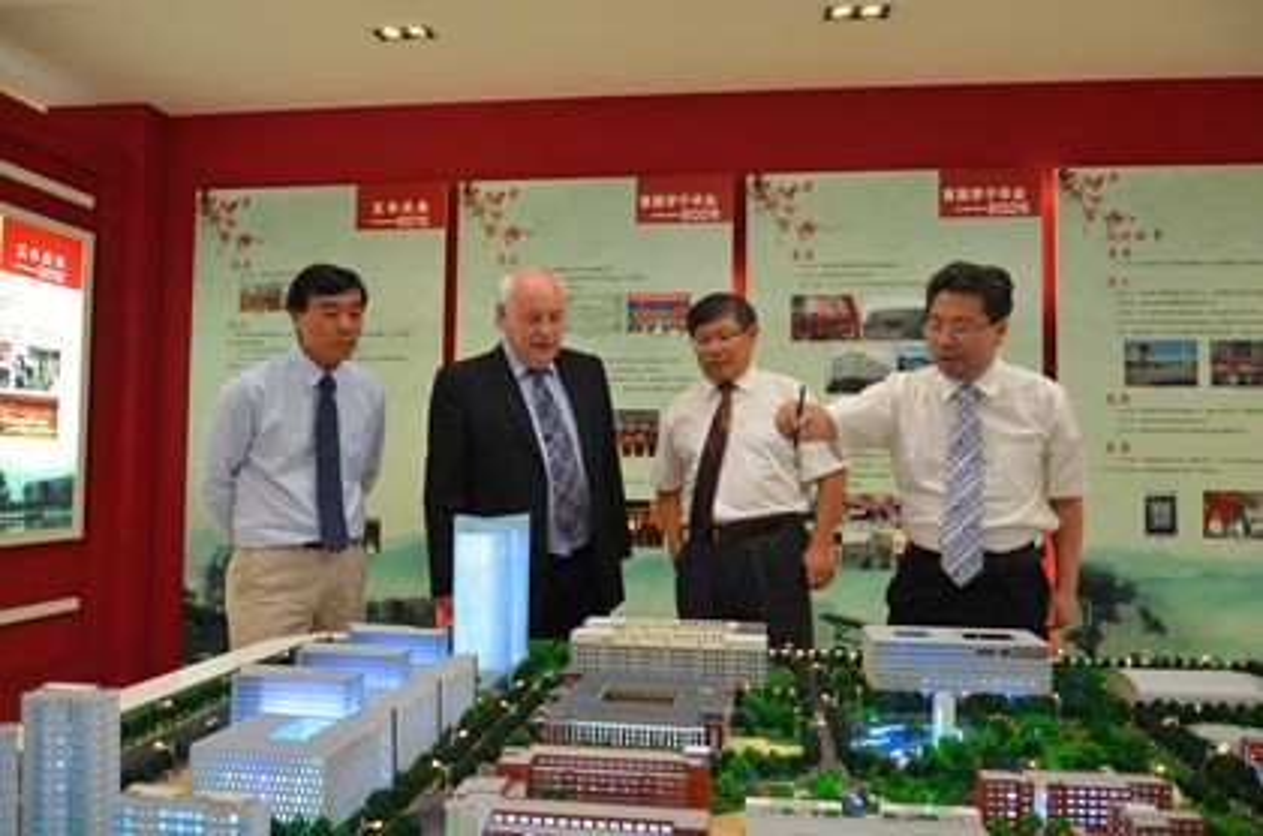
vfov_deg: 47.7
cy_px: 418
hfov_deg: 67.5
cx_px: 632
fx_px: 945
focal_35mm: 27
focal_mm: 18
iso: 640
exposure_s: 1/60
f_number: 4
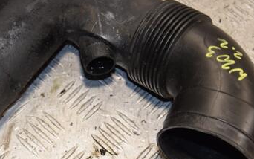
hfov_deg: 20.3
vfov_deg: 12.8
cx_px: 77
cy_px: 74
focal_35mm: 102
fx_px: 706
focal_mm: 38
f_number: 5.6
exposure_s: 1/200
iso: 800
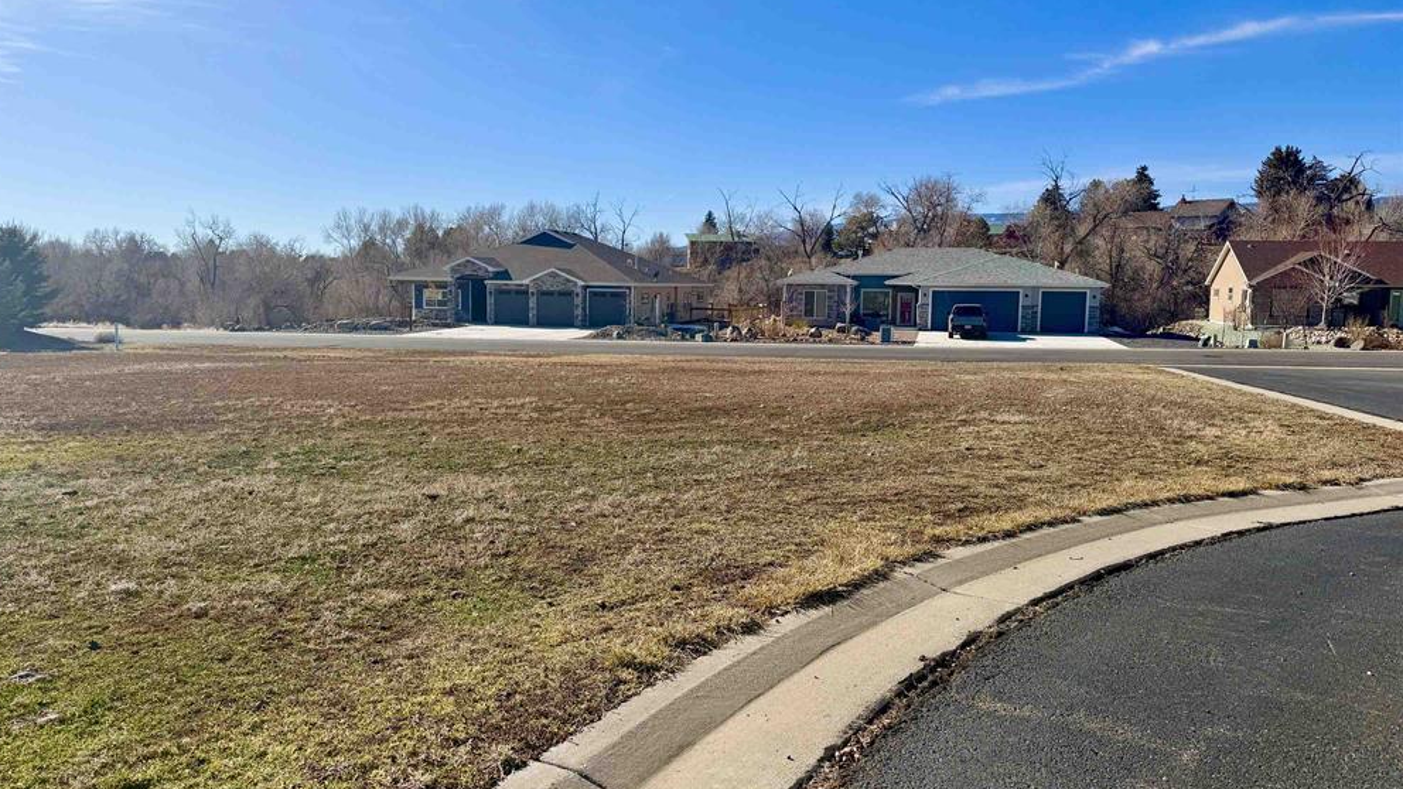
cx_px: 680
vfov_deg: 42.9
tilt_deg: -5.2
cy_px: 370
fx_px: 1004
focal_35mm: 27
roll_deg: -0.7
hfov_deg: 69.8
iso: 80
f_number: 1.78
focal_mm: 6.76
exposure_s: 1/6711
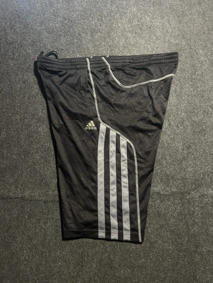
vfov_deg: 67.3
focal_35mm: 26
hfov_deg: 53.1
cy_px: 142
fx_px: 213
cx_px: 106
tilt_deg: -54.4
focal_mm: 5.7
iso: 400
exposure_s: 1/33
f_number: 1.5
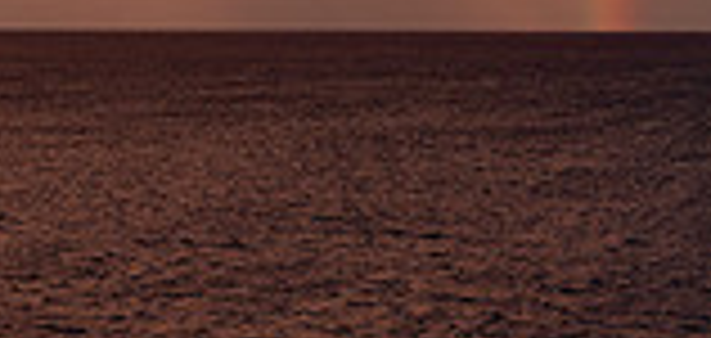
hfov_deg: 16.8
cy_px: -402
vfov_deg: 7.6
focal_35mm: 132
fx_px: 2401
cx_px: 335
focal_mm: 32
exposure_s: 1/250
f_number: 2.8
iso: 320
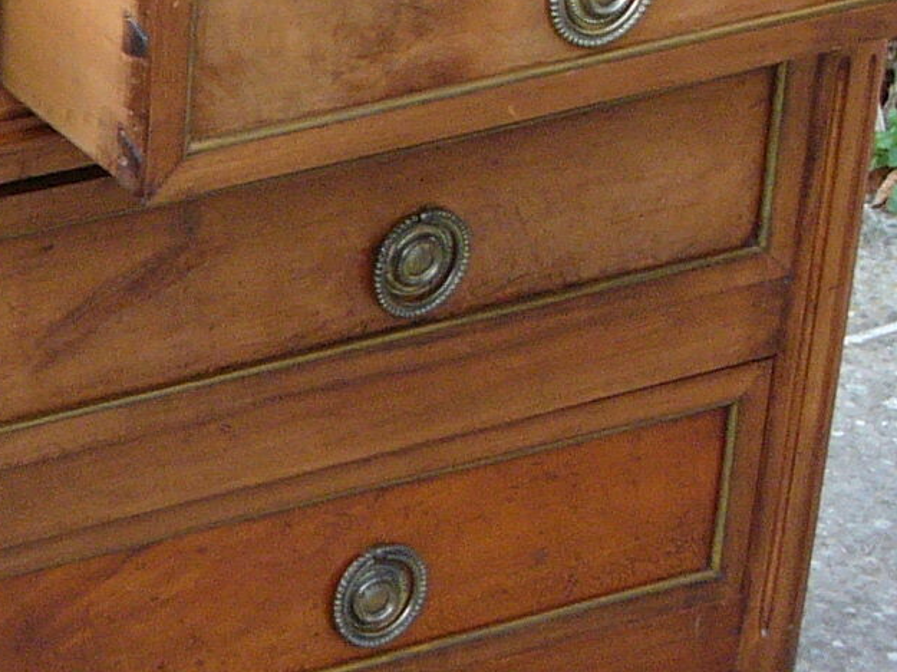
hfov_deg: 11.7
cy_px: 327
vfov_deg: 8.9
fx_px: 4299
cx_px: -135
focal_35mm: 166
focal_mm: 7.5
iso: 150
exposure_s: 1/60
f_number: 2.8
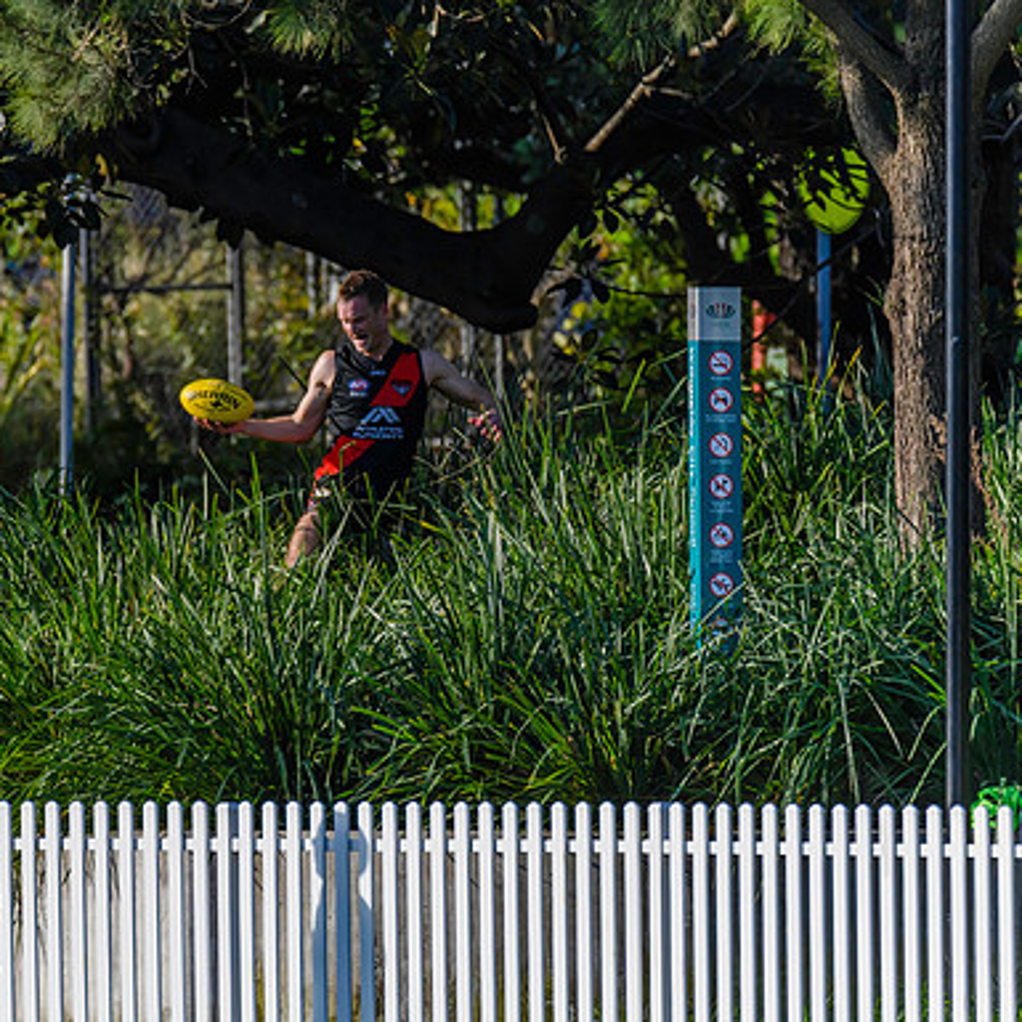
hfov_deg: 2.1
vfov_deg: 2.1
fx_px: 27323
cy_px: 511
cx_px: 319
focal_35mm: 818
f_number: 6.3
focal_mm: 600
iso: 800
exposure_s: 1/2000
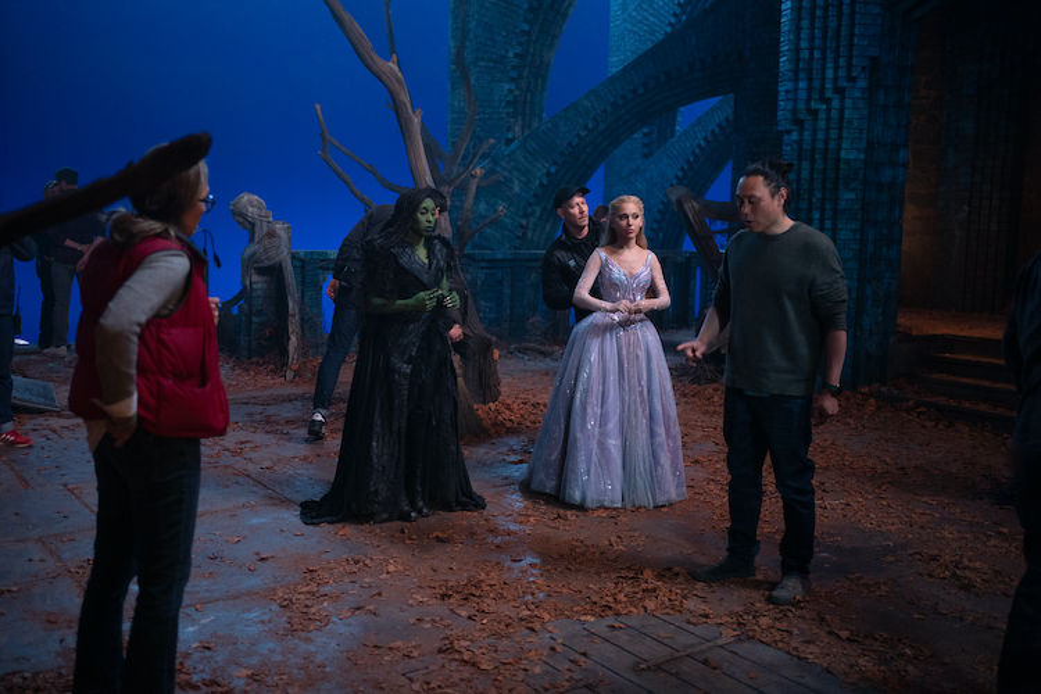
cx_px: 520
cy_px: 347
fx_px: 1012
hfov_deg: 54.4
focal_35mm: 35
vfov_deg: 37.9
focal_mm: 35
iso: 2000
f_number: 1.8
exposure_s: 1/125
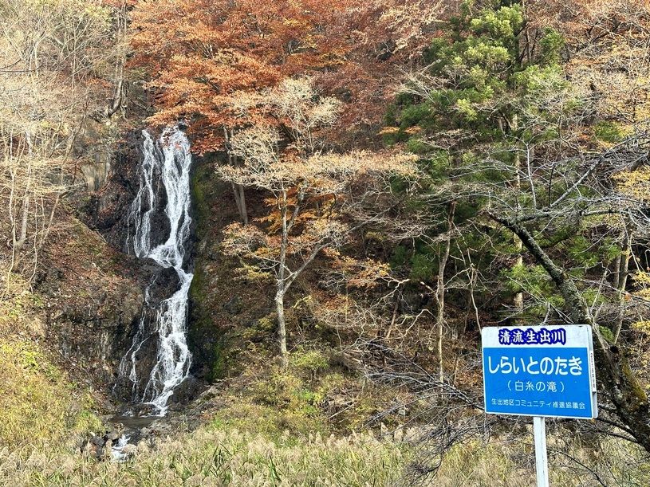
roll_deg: +1.6
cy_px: 244
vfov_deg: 30.3
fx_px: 901
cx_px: 325
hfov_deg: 39.7
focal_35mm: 48
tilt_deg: +6.1
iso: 64
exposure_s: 1/121
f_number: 1.78
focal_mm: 6.86
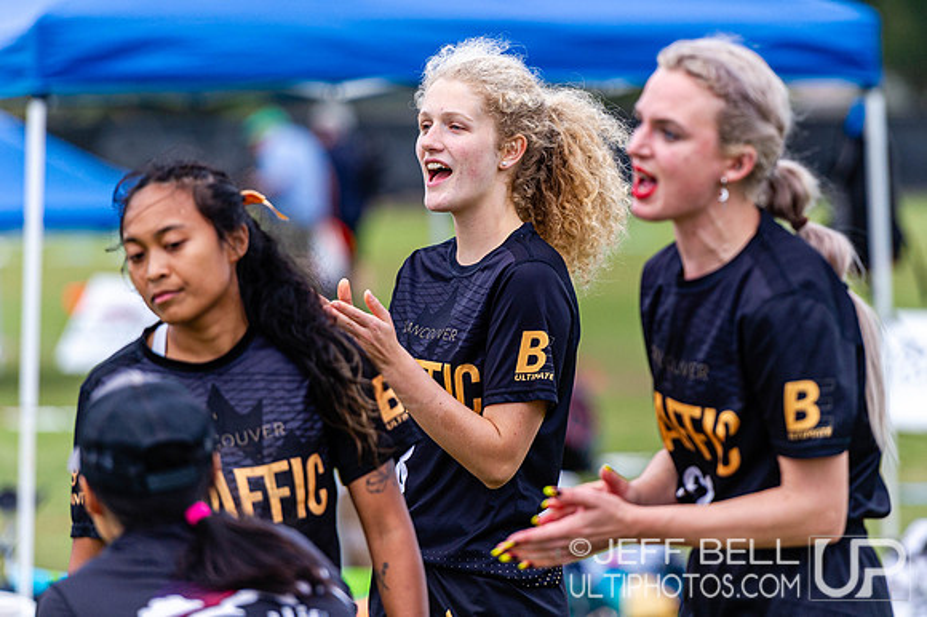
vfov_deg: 5.7
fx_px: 6169
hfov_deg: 8.6
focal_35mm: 240
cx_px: 556
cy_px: 247
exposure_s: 1/1000
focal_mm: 200
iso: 800
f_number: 2.8
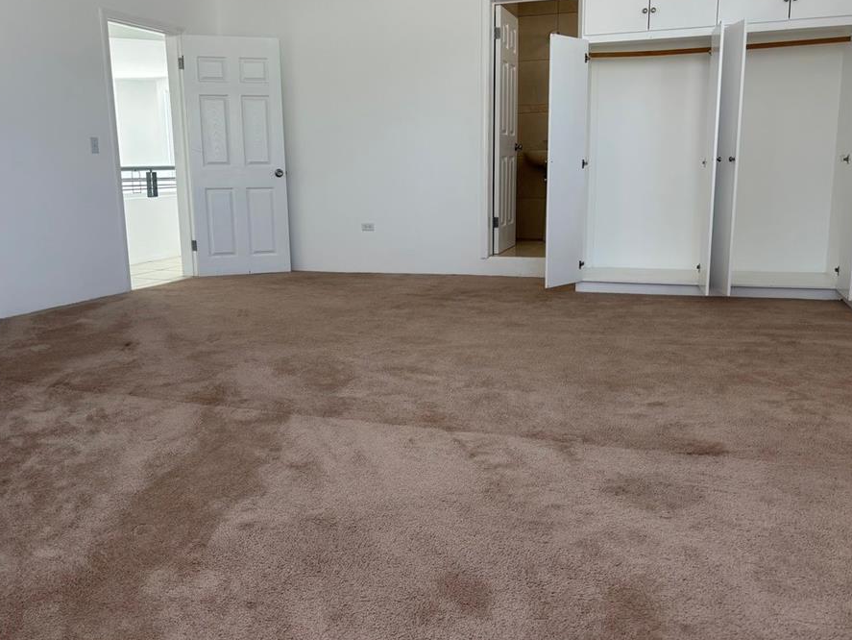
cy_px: 294
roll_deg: +1.2
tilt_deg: -10.9
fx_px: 739
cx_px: 415
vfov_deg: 46.8
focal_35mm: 30
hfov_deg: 59.9
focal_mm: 5.96
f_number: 1.6
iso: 50
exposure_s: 1/285
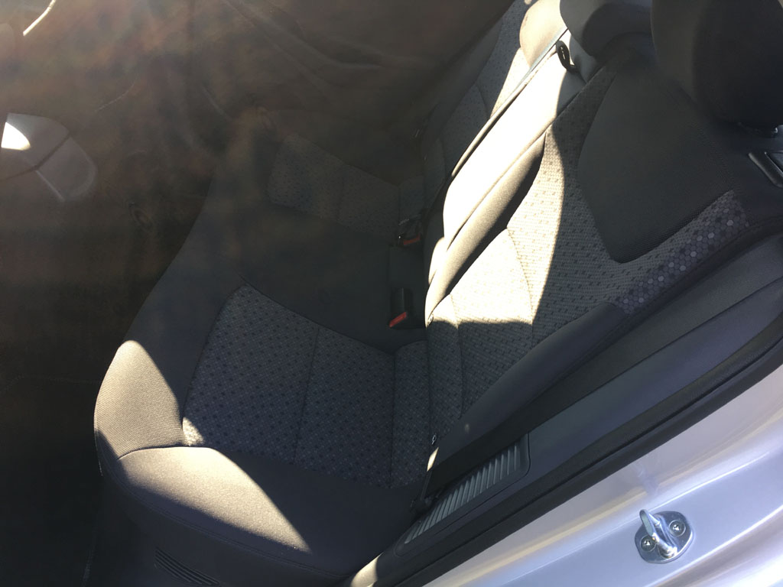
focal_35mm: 29
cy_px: 294
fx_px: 656
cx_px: 392
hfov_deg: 61.7
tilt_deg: -37.6
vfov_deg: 48.2
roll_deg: -10.8
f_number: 2.2
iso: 40
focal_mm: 4.15
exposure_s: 1/100
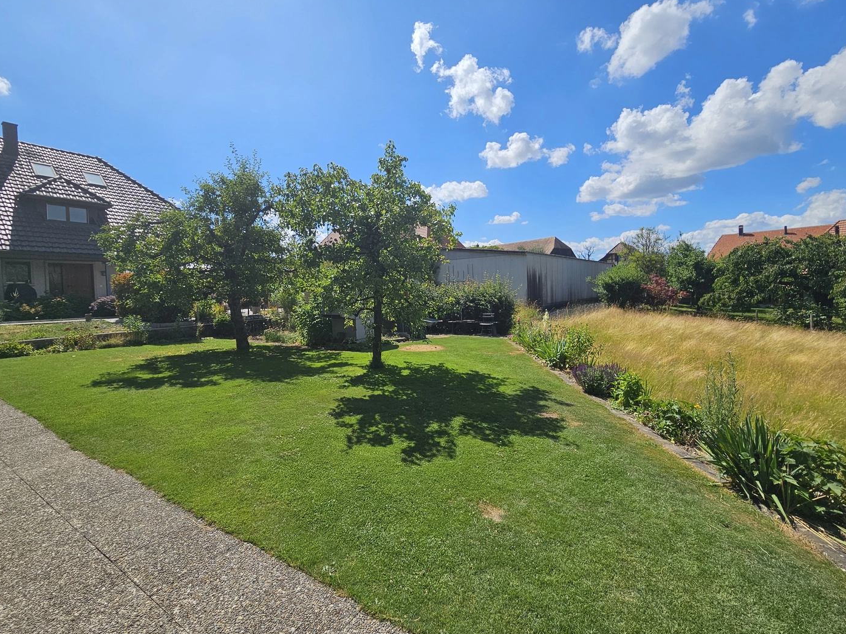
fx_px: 342
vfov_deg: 85.6
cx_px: 438
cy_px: 305
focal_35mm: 14
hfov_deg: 102.0
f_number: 2.2
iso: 50
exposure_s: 1/3677
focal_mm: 2.2
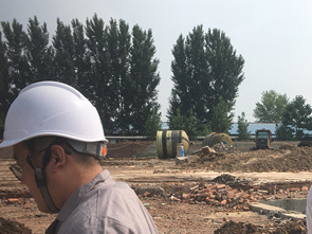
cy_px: 205
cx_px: 250
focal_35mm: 59
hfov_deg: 31.8
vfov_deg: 24.2
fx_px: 532
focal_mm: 4.15
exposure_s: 1/2849
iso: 25
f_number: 2.2
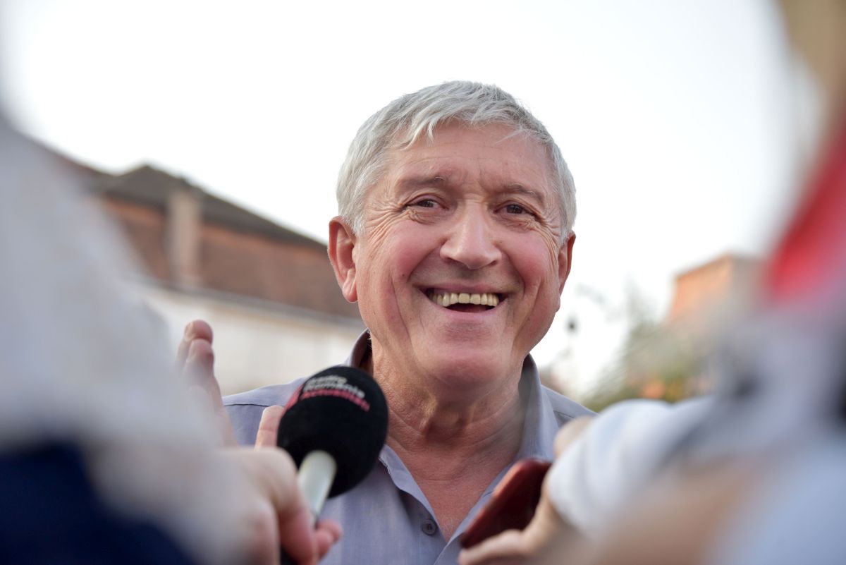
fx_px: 2163
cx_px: 423
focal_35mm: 92
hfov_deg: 22.1
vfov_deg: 14.9
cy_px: 282
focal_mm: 92
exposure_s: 1/500
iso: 1000
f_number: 5.6
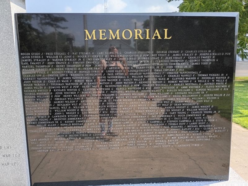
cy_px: 93
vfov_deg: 48.2
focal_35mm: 29
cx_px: 124
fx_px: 208
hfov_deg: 61.7
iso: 100
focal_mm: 4.27
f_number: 1.8
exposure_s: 1/250
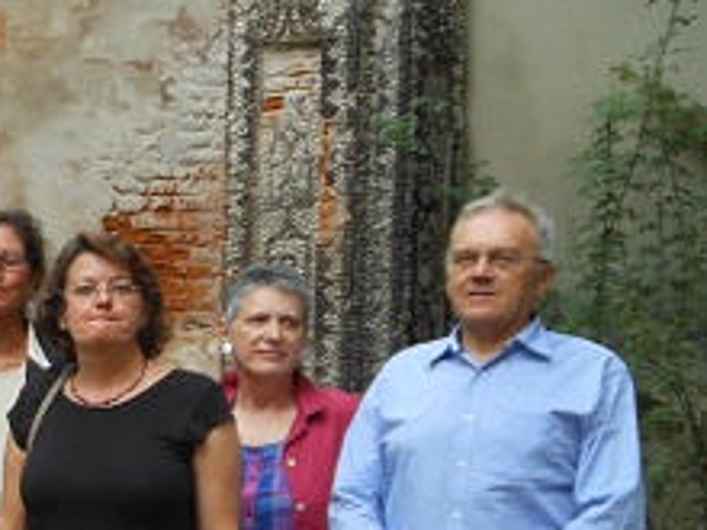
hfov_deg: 16.9
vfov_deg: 14.0
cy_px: 435
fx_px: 2145
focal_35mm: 105
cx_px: -360
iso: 80
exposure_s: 1/80
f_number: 3.5
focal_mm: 6
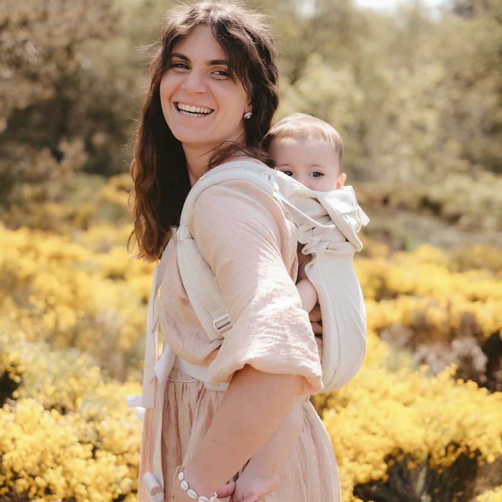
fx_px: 1116
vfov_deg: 25.3
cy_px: 277
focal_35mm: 68
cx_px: 251
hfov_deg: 25.4
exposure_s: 1/2500
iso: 160
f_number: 2
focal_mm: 35
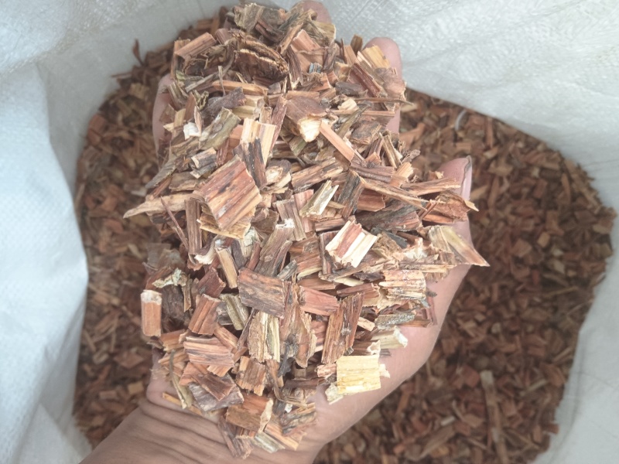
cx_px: 310
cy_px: 232
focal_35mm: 27
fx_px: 483
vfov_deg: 51.4
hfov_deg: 65.3
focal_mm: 3.66
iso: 390
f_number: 2.2
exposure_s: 1/33.3
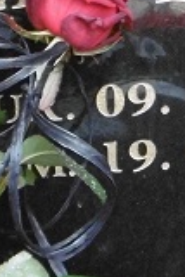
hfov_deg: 10.9
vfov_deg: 16.0
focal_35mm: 125
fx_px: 961
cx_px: 194
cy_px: -7
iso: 320
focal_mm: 4.3
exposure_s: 1/100
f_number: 3.1
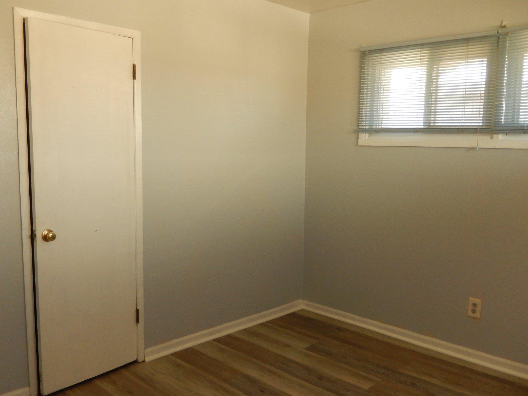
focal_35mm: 32
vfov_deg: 44.2
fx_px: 488
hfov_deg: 56.8
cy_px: 198
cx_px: 264
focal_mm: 5.7
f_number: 3.8
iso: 400
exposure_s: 1/30
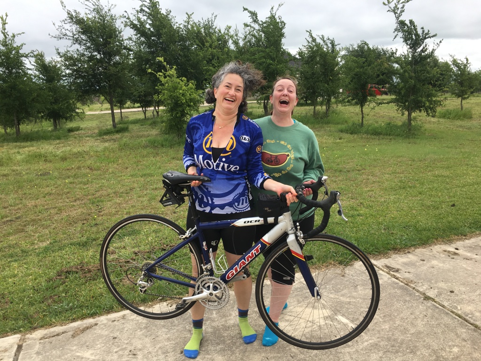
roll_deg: -0.2
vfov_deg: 48.2
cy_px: 180
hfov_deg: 61.7
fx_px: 403
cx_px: 240
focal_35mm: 29
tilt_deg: -12.3
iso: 25
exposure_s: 1/927
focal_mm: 4.15
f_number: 2.2
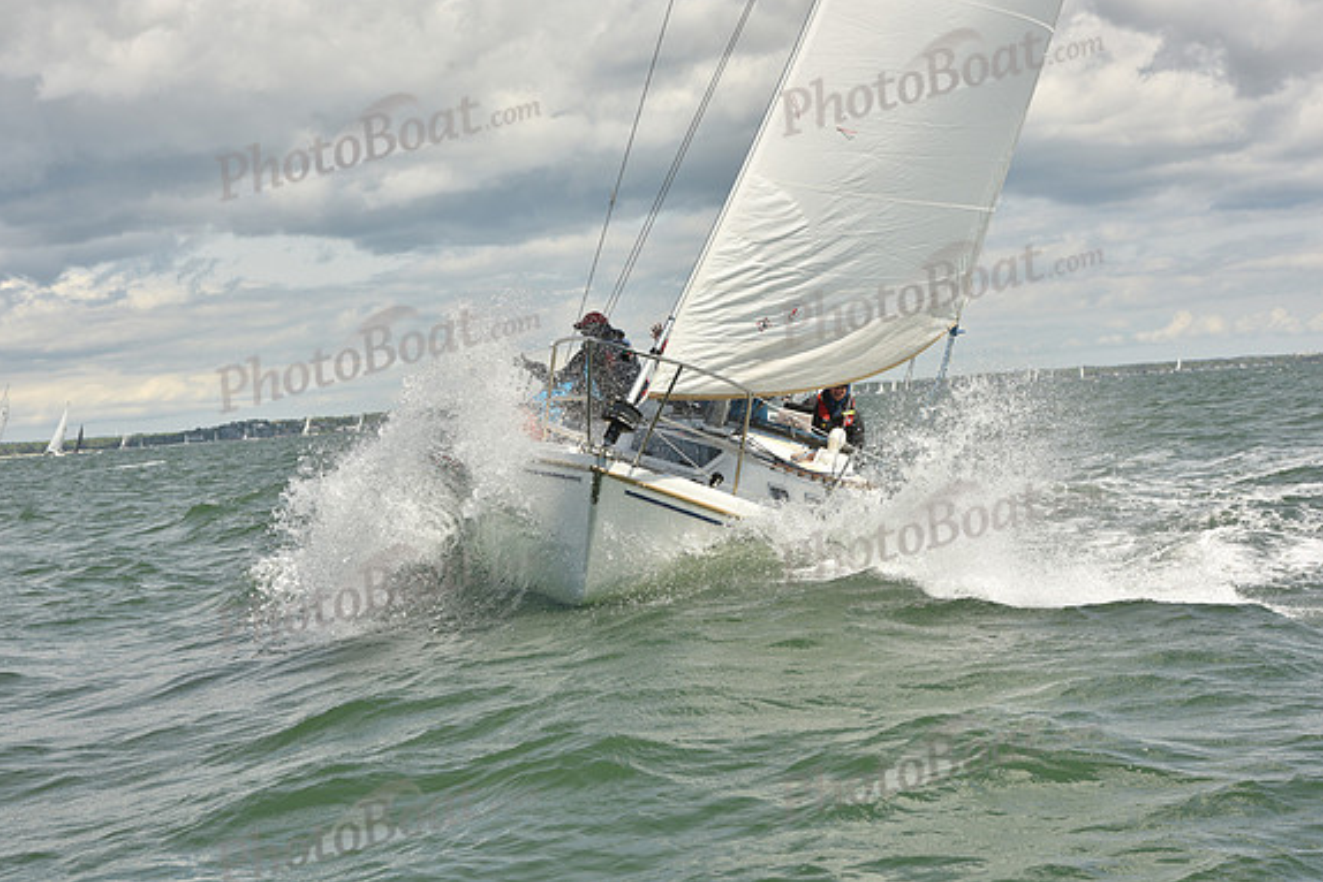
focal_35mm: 93
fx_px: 3418
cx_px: 662
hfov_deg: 21.9
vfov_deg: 14.7
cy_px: 441
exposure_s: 1/800
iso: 320
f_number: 11
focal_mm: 92
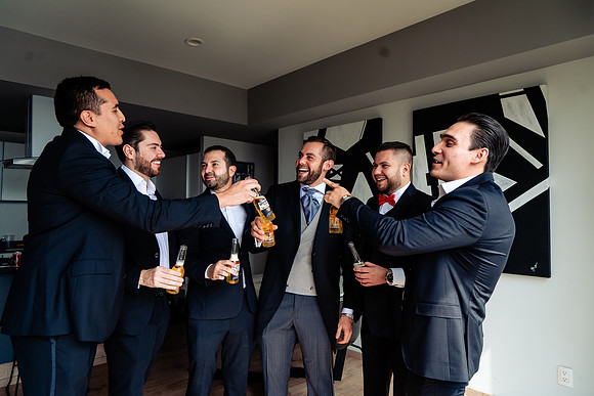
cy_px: 198
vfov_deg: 53.2
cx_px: 297
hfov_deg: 73.7
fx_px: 396
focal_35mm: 24
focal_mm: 24
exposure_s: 1/400
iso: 500
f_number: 5
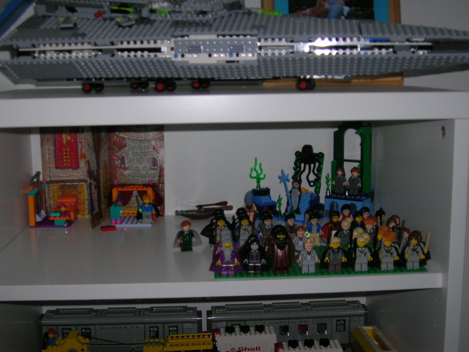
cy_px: 176
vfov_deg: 31.5
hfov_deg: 41.2
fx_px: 623
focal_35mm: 46
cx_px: 234
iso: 50
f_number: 3.2
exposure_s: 1/60.1
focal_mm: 7.7
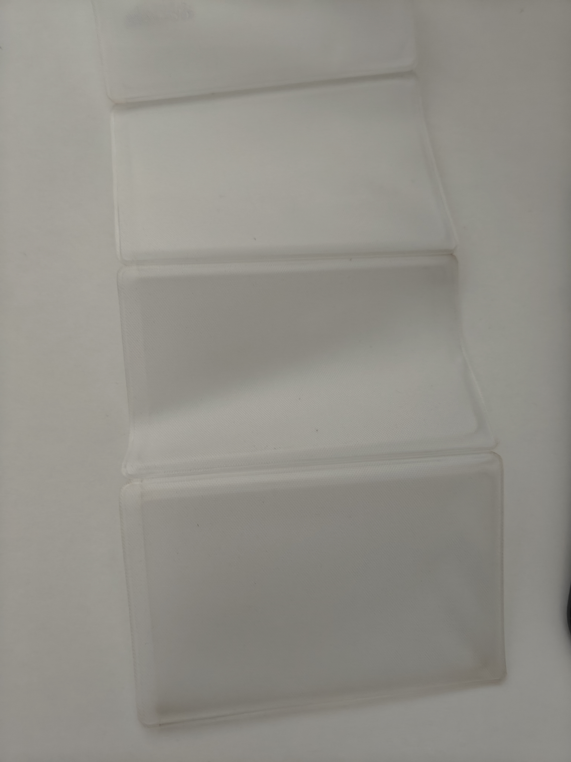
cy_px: 381
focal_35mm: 24
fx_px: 528
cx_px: 286
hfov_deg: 56.8
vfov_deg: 71.6
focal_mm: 5.59
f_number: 1.8
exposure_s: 1/31
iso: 800
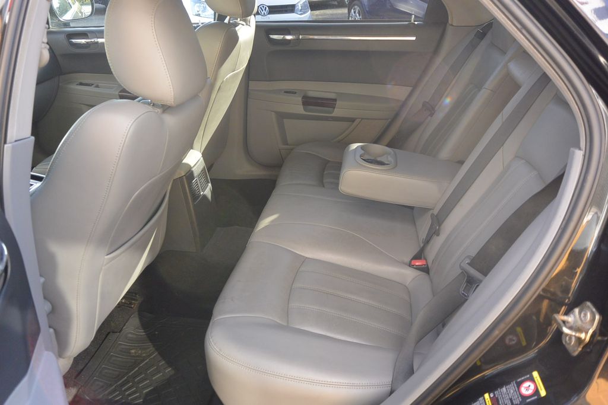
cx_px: 304
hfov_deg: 63.7
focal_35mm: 29
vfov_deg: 45.0
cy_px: 202
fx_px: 490
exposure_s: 1/125
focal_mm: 11
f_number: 3.5
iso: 250
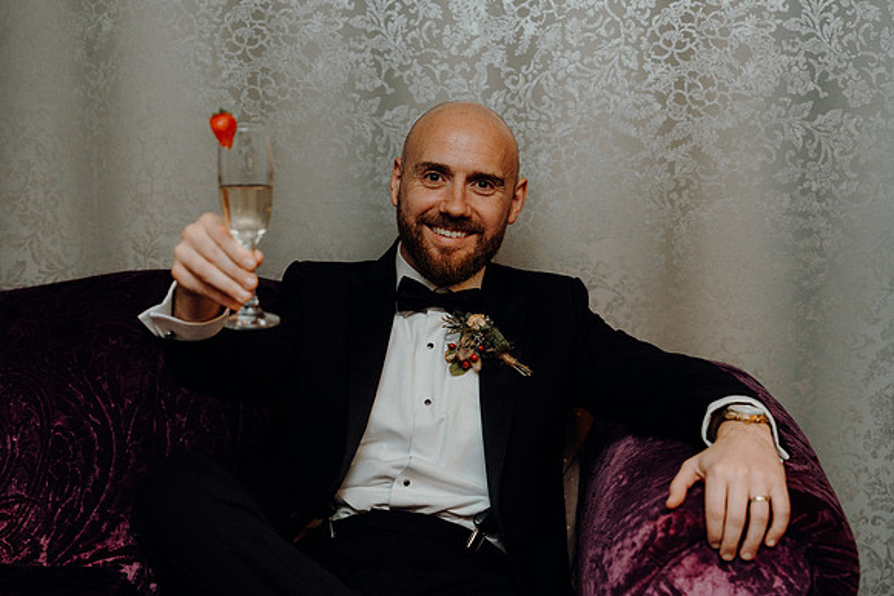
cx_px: 447
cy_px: 298
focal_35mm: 67
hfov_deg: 30.1
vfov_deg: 20.3
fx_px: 1664
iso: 2500
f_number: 3.5
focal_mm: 67
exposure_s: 1/160
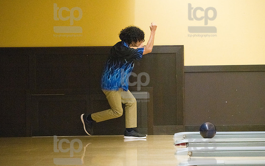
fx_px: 1105
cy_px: 86
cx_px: 135
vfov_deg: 8.6
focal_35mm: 153
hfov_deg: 13.7
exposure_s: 1/1000
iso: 10000
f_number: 4.5
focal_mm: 145
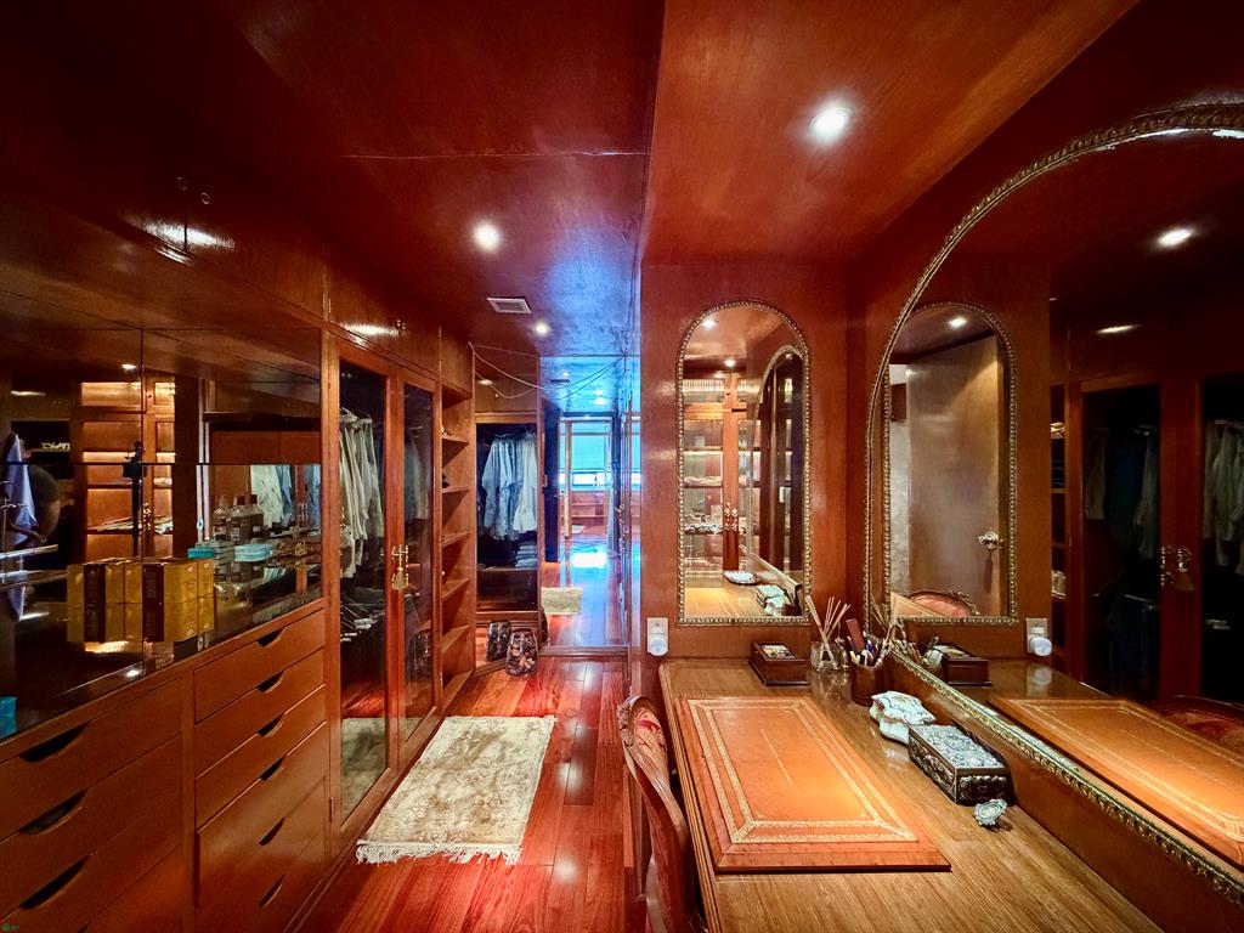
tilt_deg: -0.5
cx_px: 622
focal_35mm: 14
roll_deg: +0.3
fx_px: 503
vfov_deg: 85.7
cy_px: 466
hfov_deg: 102.1
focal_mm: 2.22
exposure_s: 1/40
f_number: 2.2
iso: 1600
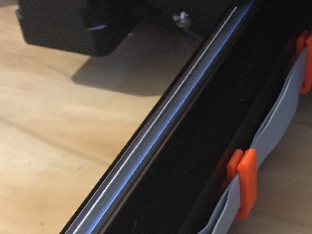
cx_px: 232
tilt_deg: -45.9
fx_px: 640
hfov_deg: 27.1
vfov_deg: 20.2
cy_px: 225
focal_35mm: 71
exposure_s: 1/17
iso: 640
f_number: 2.2
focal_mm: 4.15
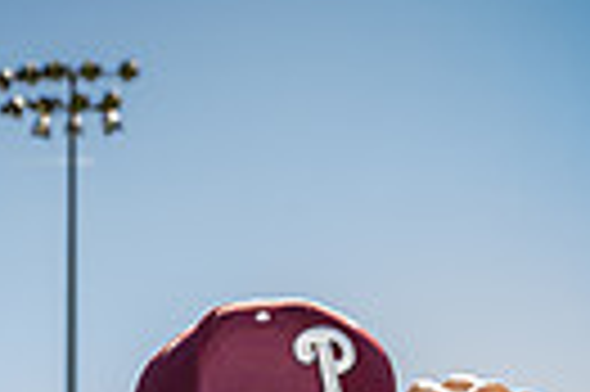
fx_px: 2144
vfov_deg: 9.4
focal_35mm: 131
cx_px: 194
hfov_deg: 15.6
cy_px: 910
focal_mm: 38
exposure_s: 1/250
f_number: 7.1
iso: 250
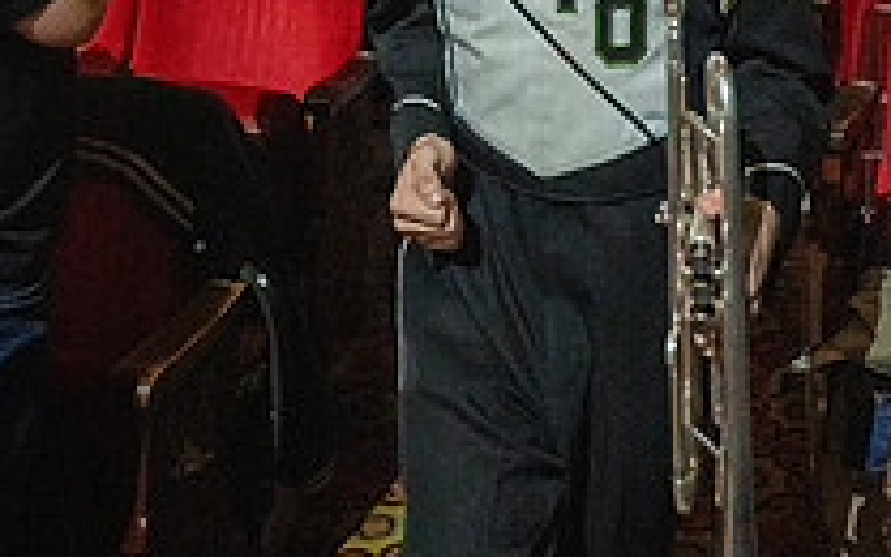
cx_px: 570
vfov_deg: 20.4
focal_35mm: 55
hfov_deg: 36.6
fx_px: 1336
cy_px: -261
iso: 12800
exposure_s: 1/500
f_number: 2.8
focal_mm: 25
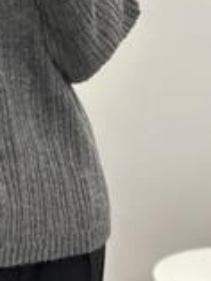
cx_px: -32
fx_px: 1023
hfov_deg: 11.6
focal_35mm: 126
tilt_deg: -27.4
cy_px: 31
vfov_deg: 15.5
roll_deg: -1.4
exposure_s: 1/50
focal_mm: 6.86
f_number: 1.78
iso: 200
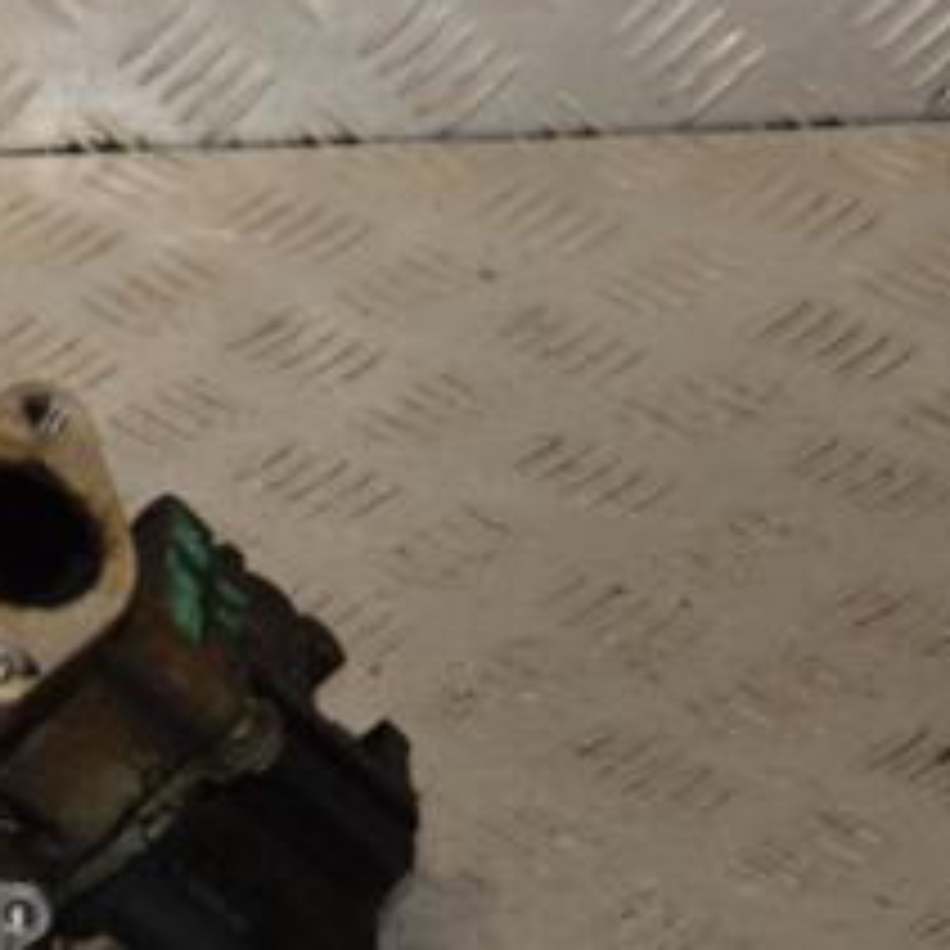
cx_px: -261
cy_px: 698
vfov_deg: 11.5
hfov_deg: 11.2
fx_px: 4719
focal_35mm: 152
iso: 800
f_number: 8
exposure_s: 1/200
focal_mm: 42
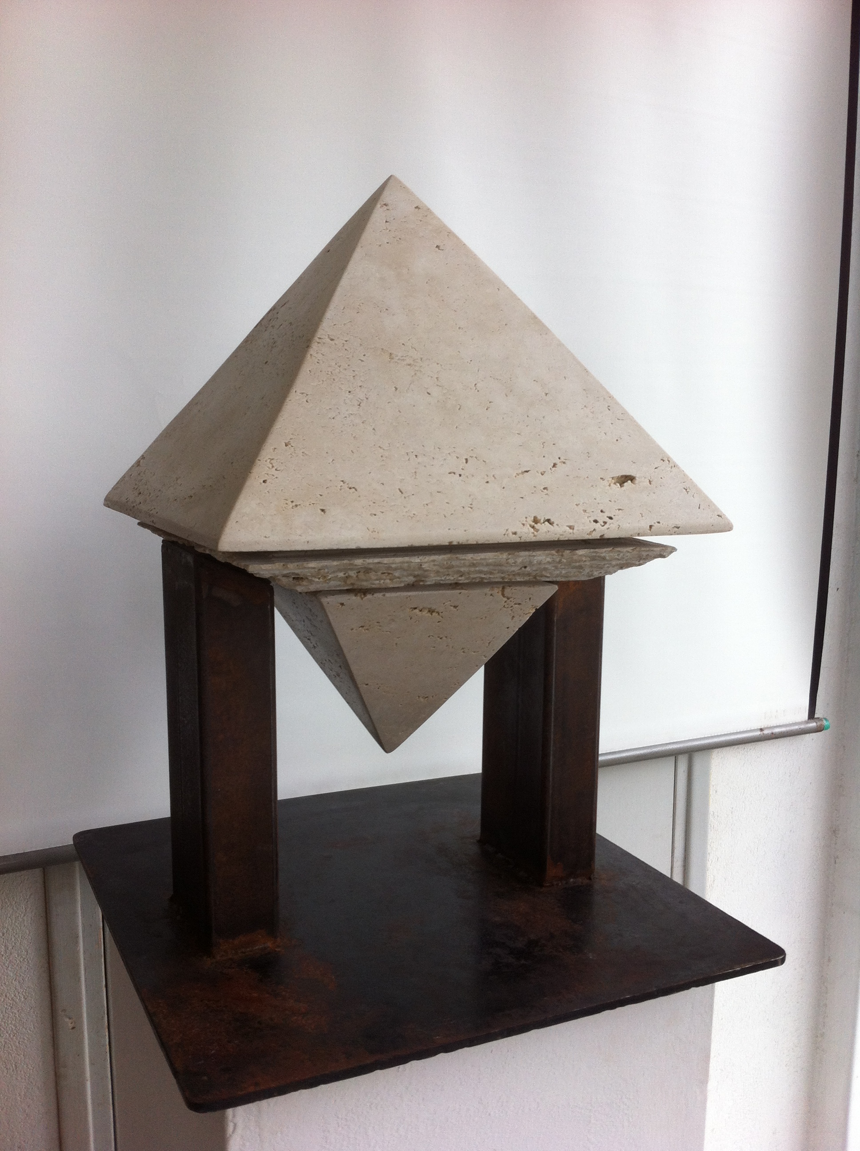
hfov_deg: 40.6
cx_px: 430
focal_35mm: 35
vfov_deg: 52.7
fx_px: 1162
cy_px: 576
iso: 80
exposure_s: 1/135
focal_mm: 3.85
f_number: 2.8
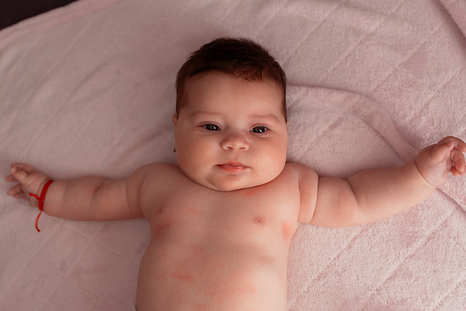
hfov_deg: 48.4
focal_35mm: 40
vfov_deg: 33.4
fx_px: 518
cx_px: 212
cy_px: 133
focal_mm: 35
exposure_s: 1/250
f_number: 4
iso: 800
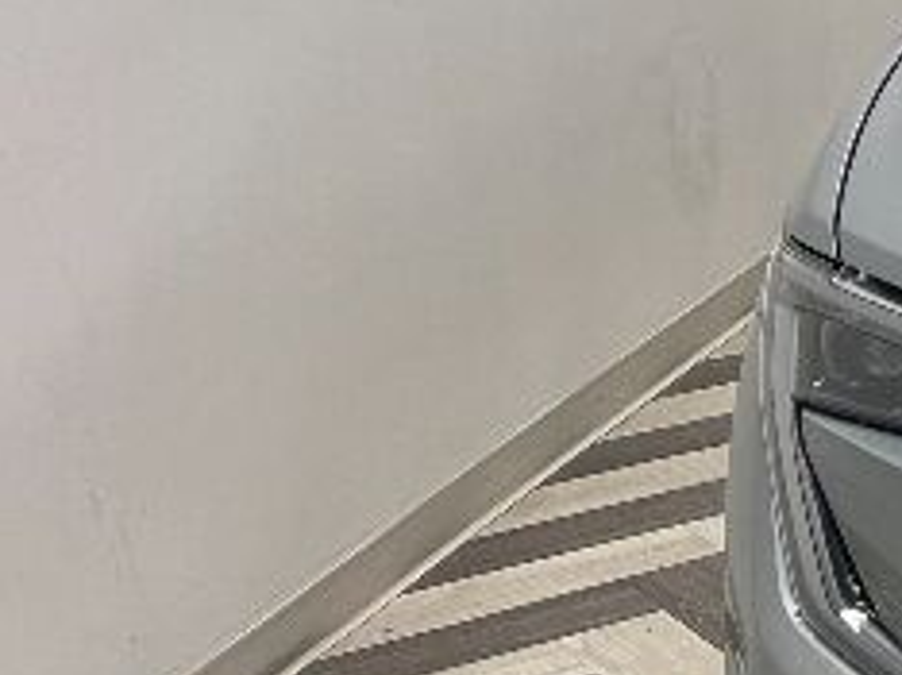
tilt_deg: -13.4
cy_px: 46
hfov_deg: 14.0
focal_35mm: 114
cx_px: 1904
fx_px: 2967
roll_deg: -0.2
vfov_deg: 12.8
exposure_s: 1/120
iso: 100
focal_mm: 5.7
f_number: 1.5
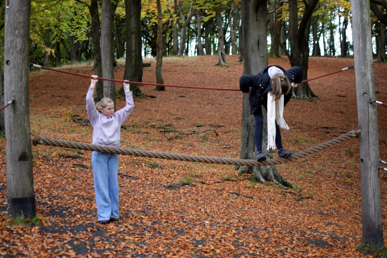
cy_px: 129
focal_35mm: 52
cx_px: 194
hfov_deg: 37.9
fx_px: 564
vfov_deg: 25.8
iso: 100
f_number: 1.8
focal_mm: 35
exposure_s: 1/50
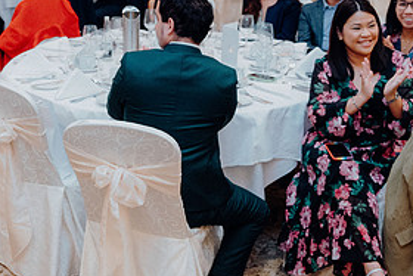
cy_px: 94
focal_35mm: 60
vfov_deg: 22.6
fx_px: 689
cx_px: 205
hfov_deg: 33.4
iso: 3200
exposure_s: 1/160
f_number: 3.5
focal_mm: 29
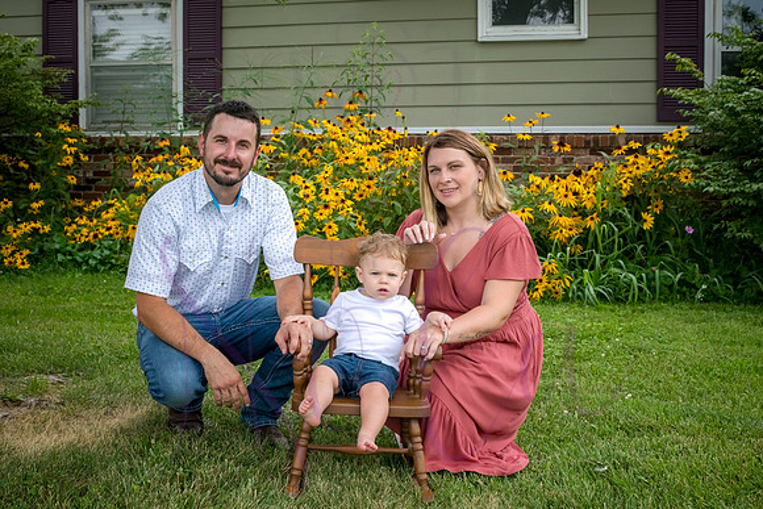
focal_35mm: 52
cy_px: 245
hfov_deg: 38.0
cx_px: 385
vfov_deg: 25.9
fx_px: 1109
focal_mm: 50
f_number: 9
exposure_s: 1/400
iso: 500
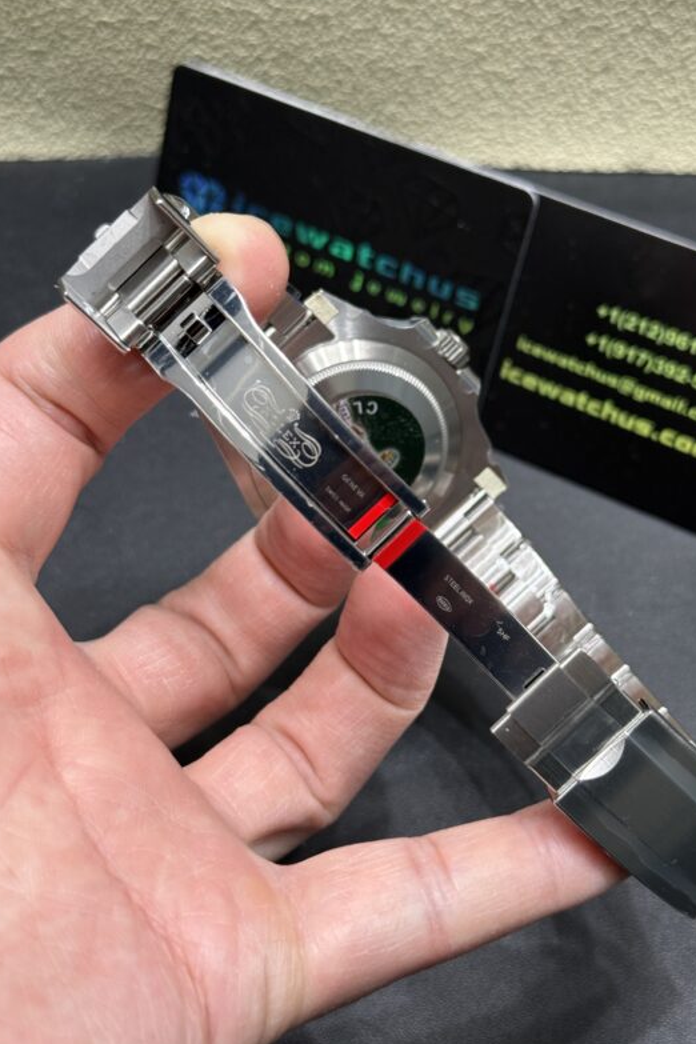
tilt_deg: -54.6
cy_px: 527
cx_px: 388
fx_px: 1479
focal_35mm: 51
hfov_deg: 26.5
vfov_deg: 38.9
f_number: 1.78
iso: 100
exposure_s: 1/100
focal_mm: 6.76
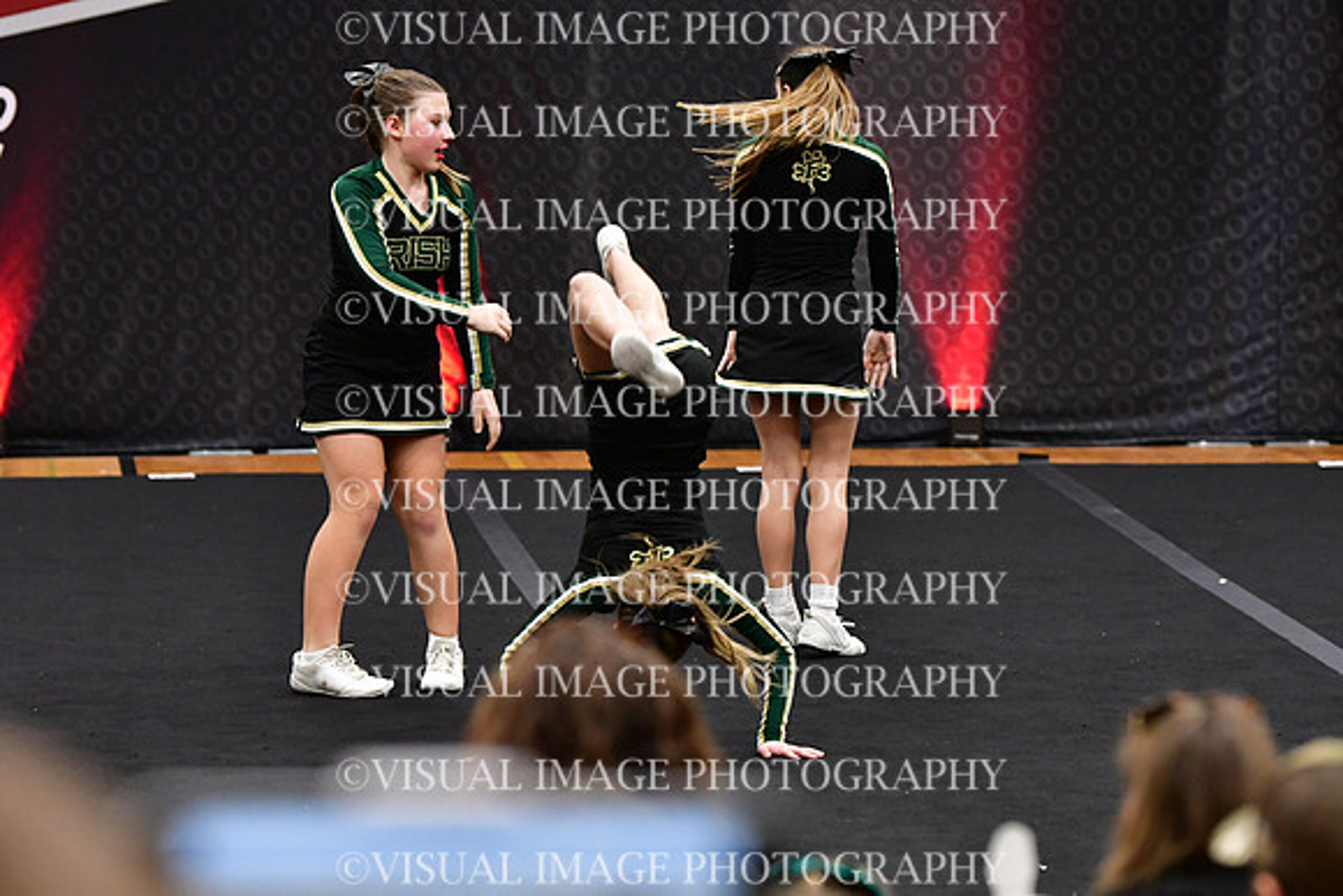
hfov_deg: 10.2
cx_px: 672
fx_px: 7537
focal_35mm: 202
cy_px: 448
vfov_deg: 6.8
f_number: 3.5
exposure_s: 1/500
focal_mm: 135
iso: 5000
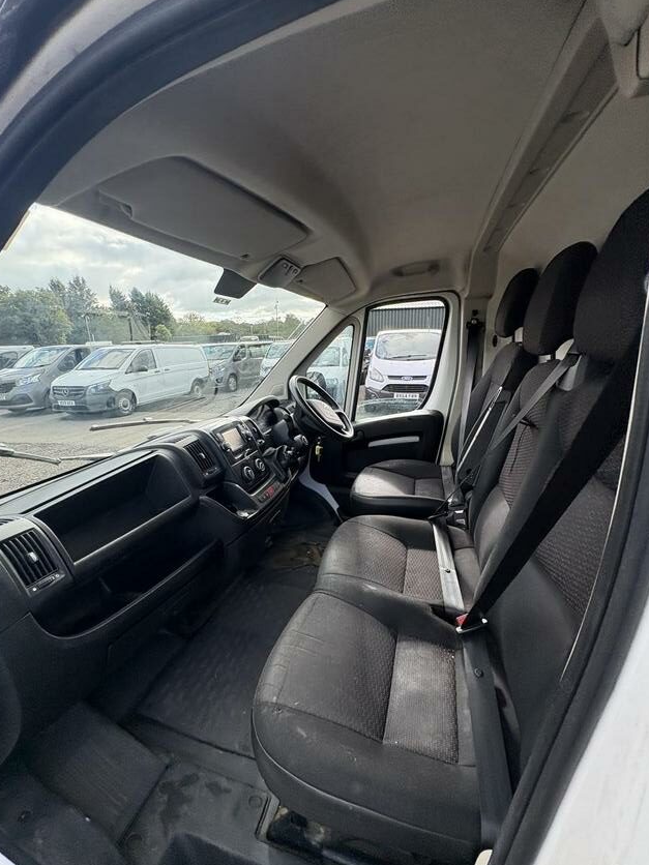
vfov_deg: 98.2
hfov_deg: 81.7
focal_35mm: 15
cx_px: 323
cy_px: 442
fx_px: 375
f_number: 2.2
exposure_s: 1/394
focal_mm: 2.22
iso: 64
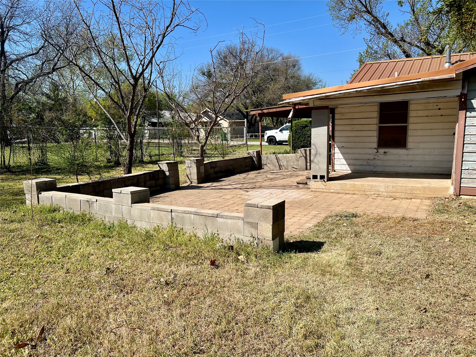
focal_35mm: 26
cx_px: 238
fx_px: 358
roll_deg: +1.1
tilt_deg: -6.9
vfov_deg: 53.1
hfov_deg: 67.3
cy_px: 178
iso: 50
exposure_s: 1/4274
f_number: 1.5
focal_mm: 5.7
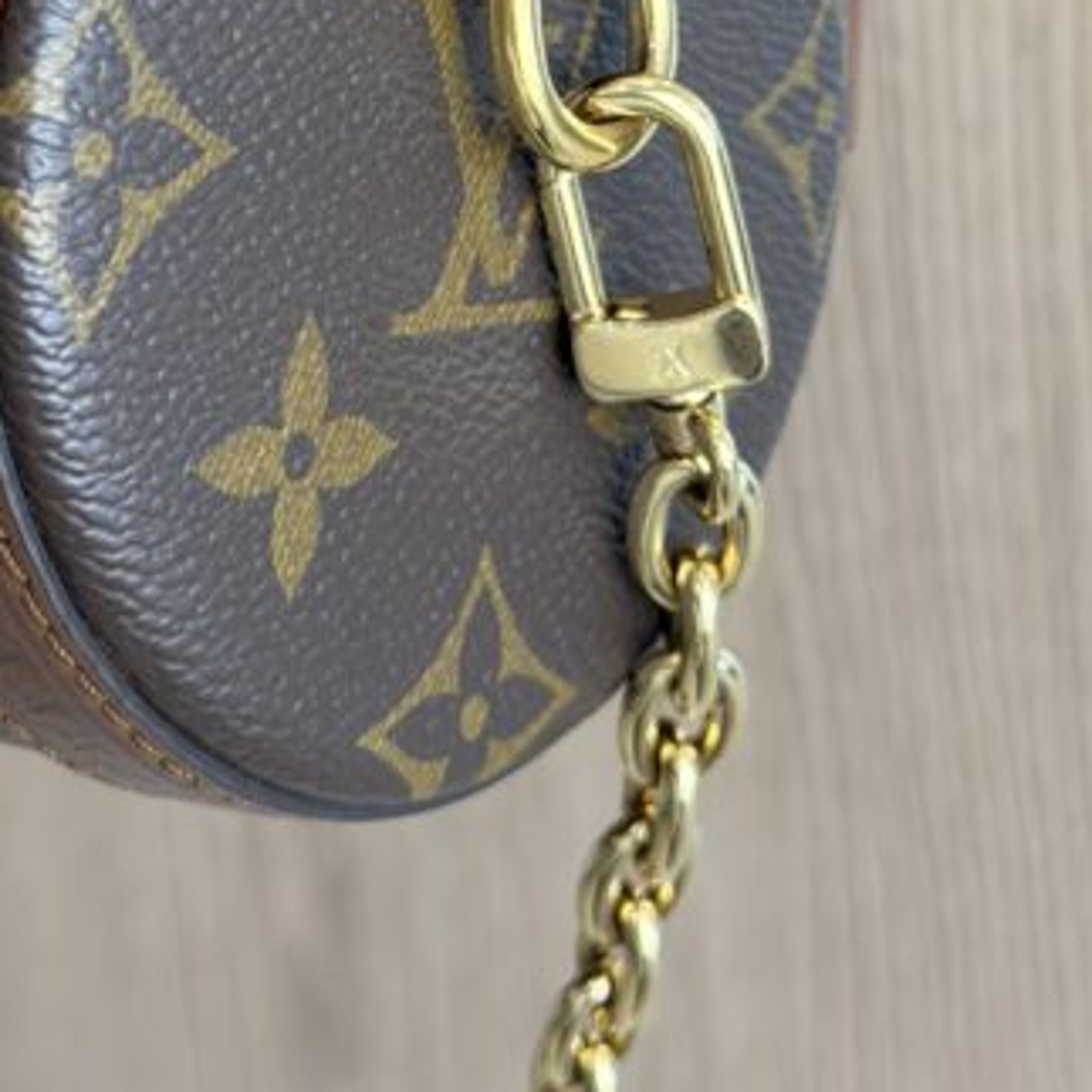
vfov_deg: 16.1
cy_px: -88
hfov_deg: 16.5
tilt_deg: -25.2
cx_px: 250
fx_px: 3747
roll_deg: +5.5
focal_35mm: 105
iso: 100
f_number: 1.78
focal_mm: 6.76
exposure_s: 1/120
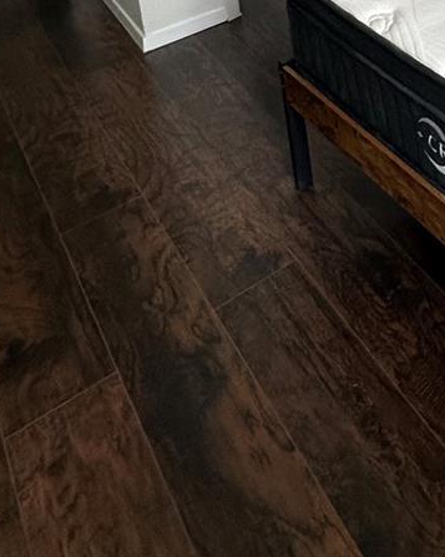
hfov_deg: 26.9
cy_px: -201
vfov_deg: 29.9
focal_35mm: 47
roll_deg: +0.8
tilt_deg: -12.6
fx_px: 775
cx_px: 582
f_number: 2.2
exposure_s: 1/99
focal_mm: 2.22
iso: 80
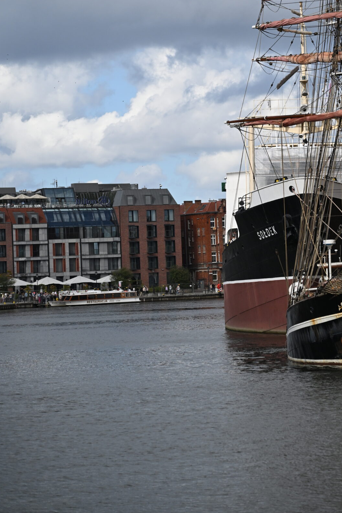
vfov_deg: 14.6
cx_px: 265
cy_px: 128
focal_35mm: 140
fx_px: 1994
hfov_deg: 9.8
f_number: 4
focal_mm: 87
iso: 400
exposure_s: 1/5000
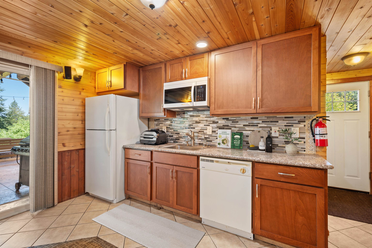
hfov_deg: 96.7
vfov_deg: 73.7
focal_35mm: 16
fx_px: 165
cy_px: 124
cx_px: 186
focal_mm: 16
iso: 100
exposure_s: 4
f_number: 8
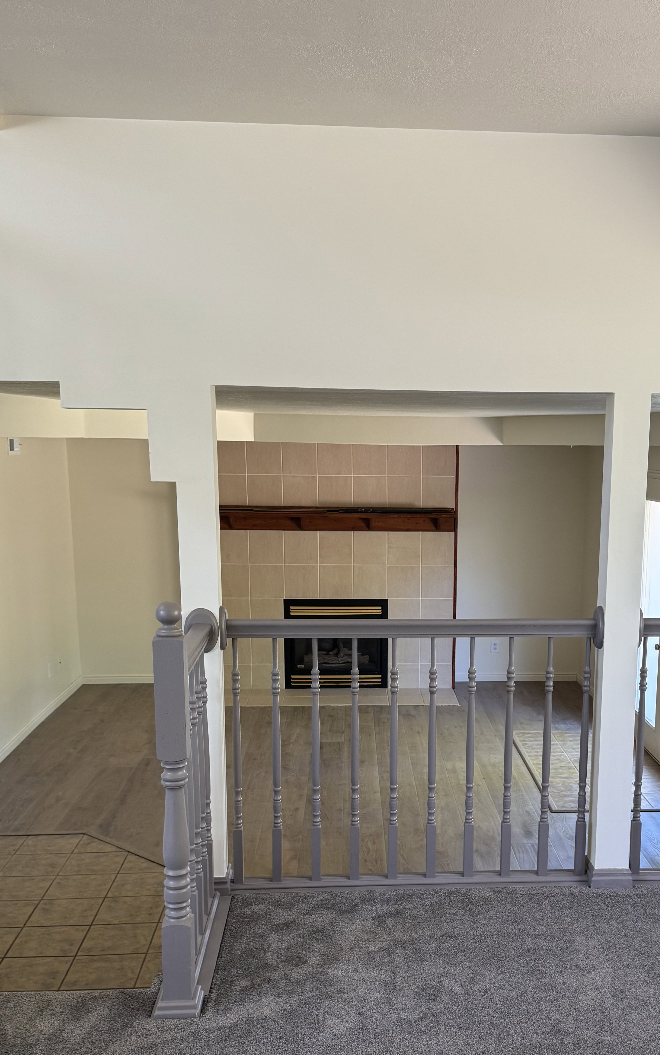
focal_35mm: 37
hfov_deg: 34.1
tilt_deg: -11.2
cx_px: 439
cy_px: 658
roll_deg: -0.7
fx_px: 1065
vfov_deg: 52.2
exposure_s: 1/60
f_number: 1.78
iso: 125
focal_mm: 6.76
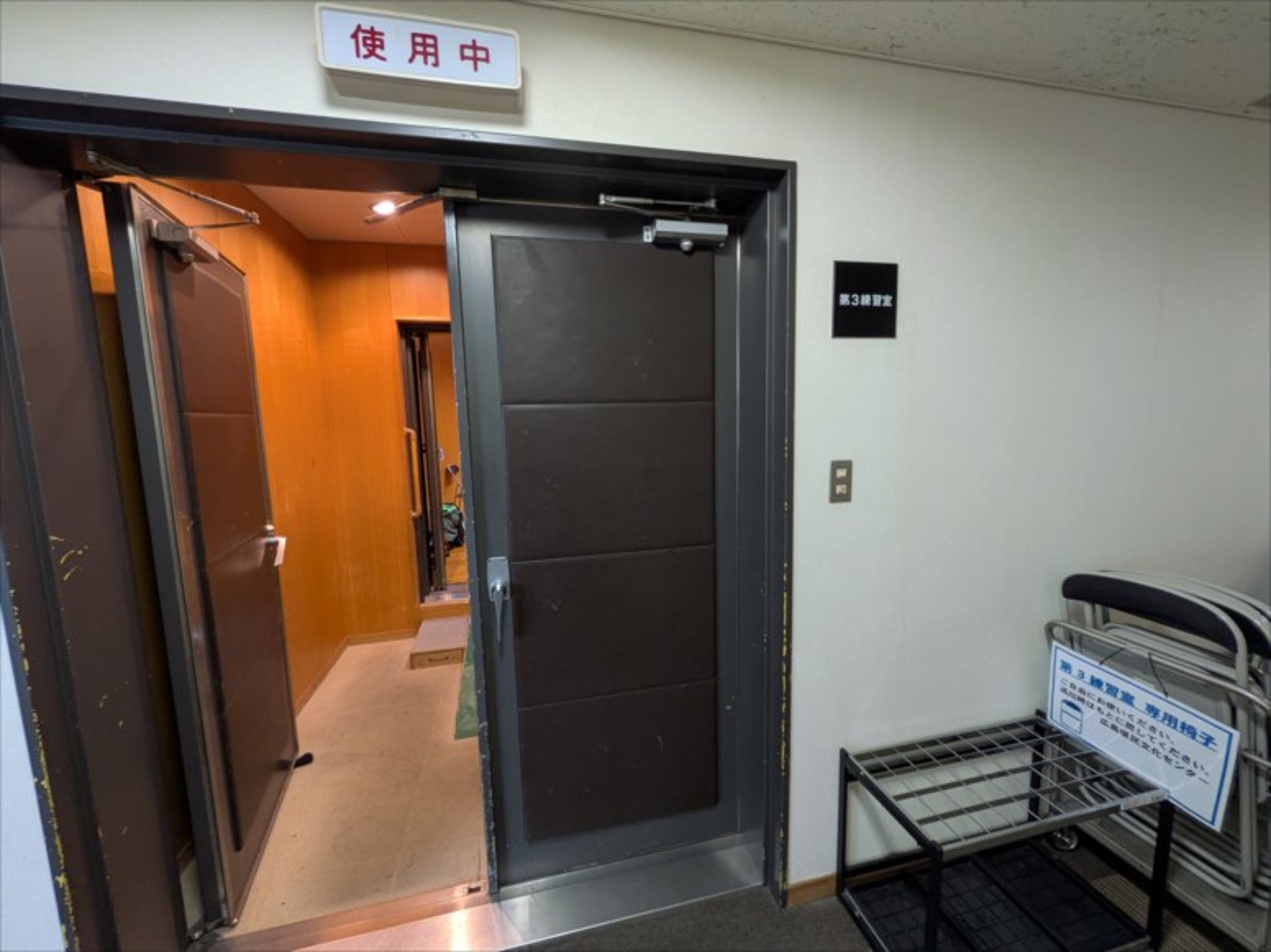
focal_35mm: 14
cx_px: 636
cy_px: 476
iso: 256
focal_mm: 1.85
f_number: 2.2
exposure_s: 1/24
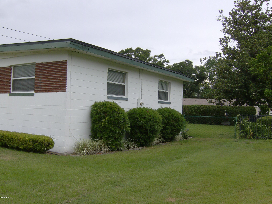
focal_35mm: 36
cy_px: 102
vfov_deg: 39.7
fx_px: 283
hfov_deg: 51.3
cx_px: 136
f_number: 4.7
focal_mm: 6
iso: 100
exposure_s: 1/248
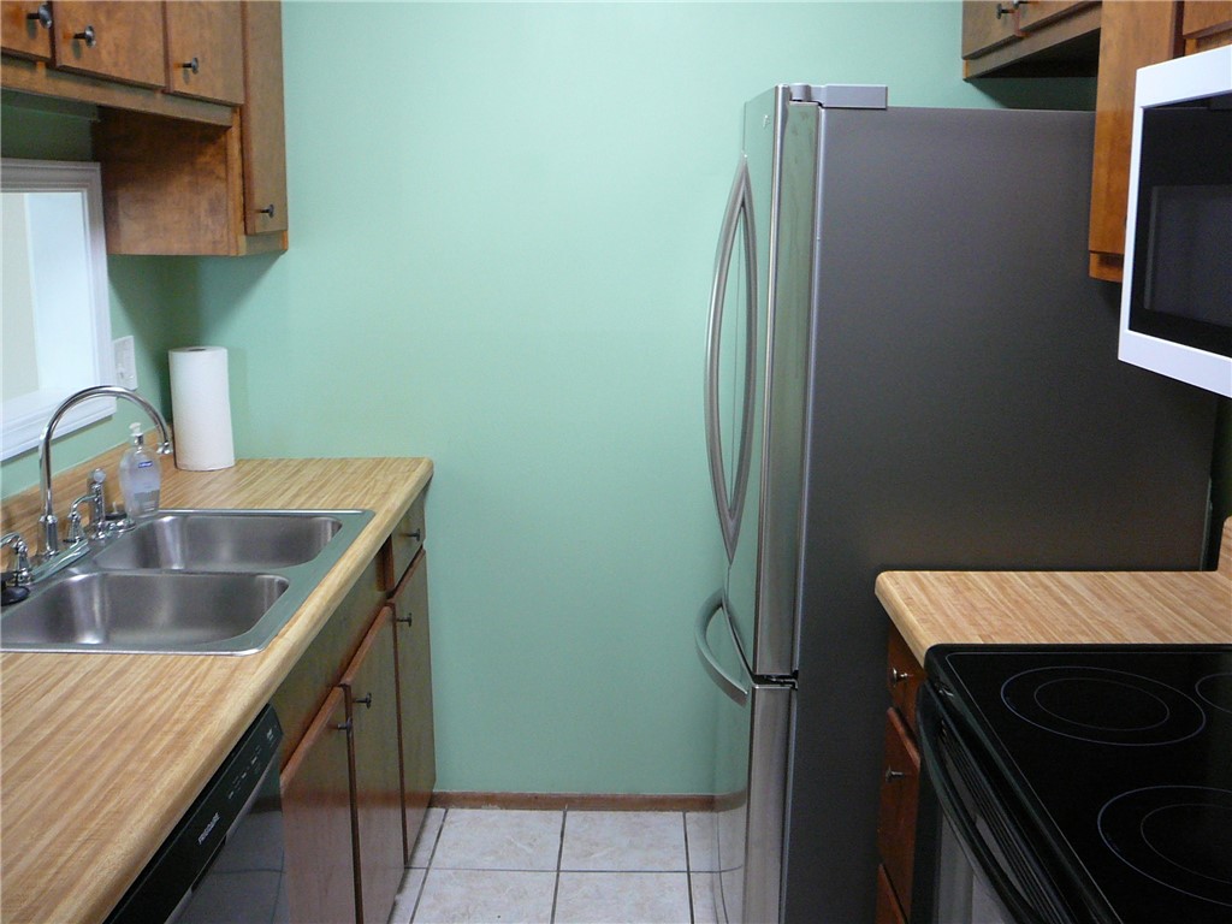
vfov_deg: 40.7
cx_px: 616
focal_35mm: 35
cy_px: 462
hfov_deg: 52.6
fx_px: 1246
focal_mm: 5.2
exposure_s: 1/10
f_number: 2.8
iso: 200
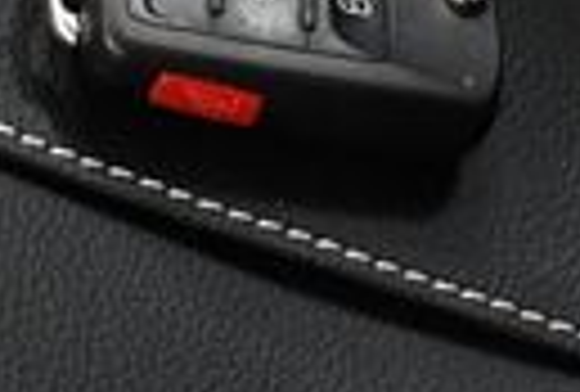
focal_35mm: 178
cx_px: -85
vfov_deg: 7.8
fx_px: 2878
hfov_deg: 11.3
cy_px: 81
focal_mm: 18
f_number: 3.5
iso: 3200
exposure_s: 1/80
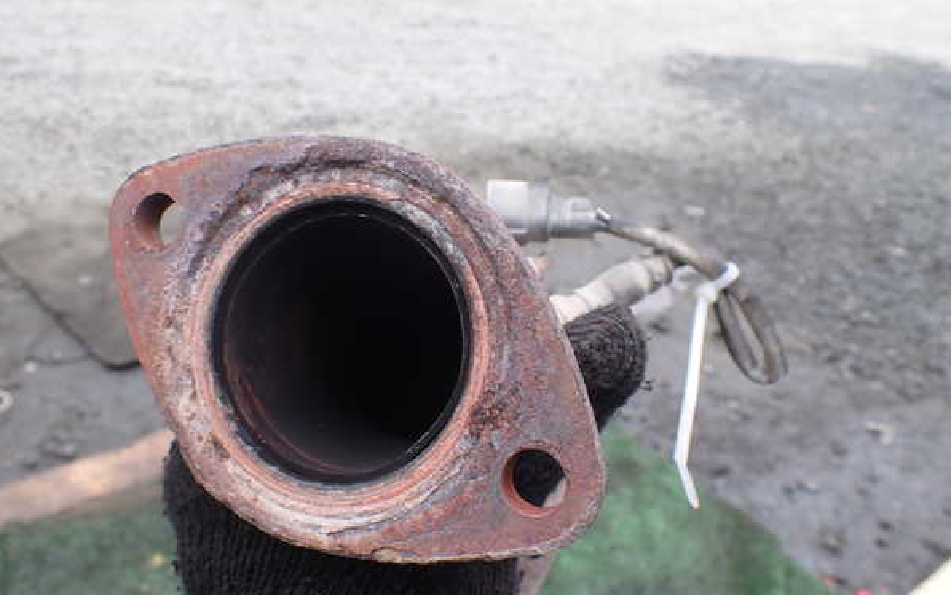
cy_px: 281
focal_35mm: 32
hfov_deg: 59.6
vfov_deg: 39.5
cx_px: 477
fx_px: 830
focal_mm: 5.4
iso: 100
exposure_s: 1/125
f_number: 3.2
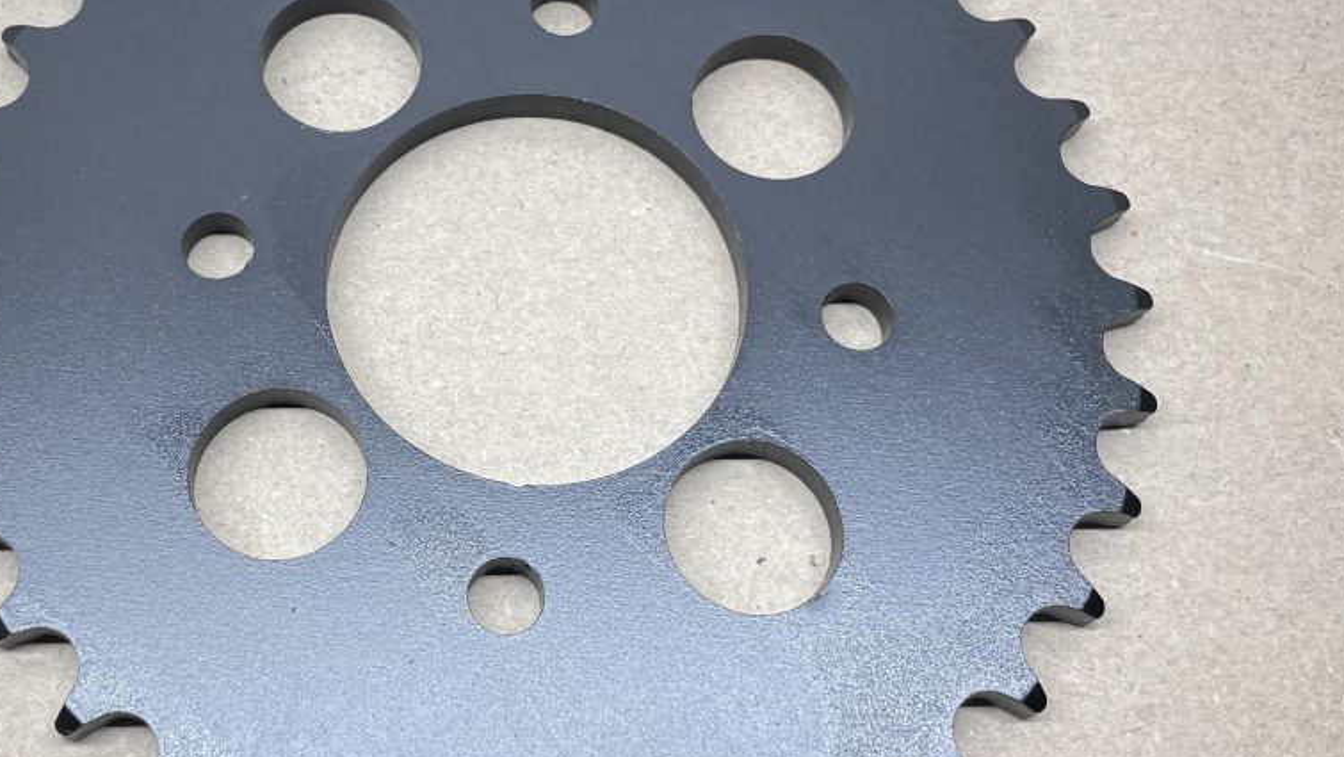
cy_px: 356
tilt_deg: -68.6
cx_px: 472
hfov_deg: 44.9
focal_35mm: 45
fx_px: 1604
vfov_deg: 26.5
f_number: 1.6
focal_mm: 4.2
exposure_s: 1/100
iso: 80
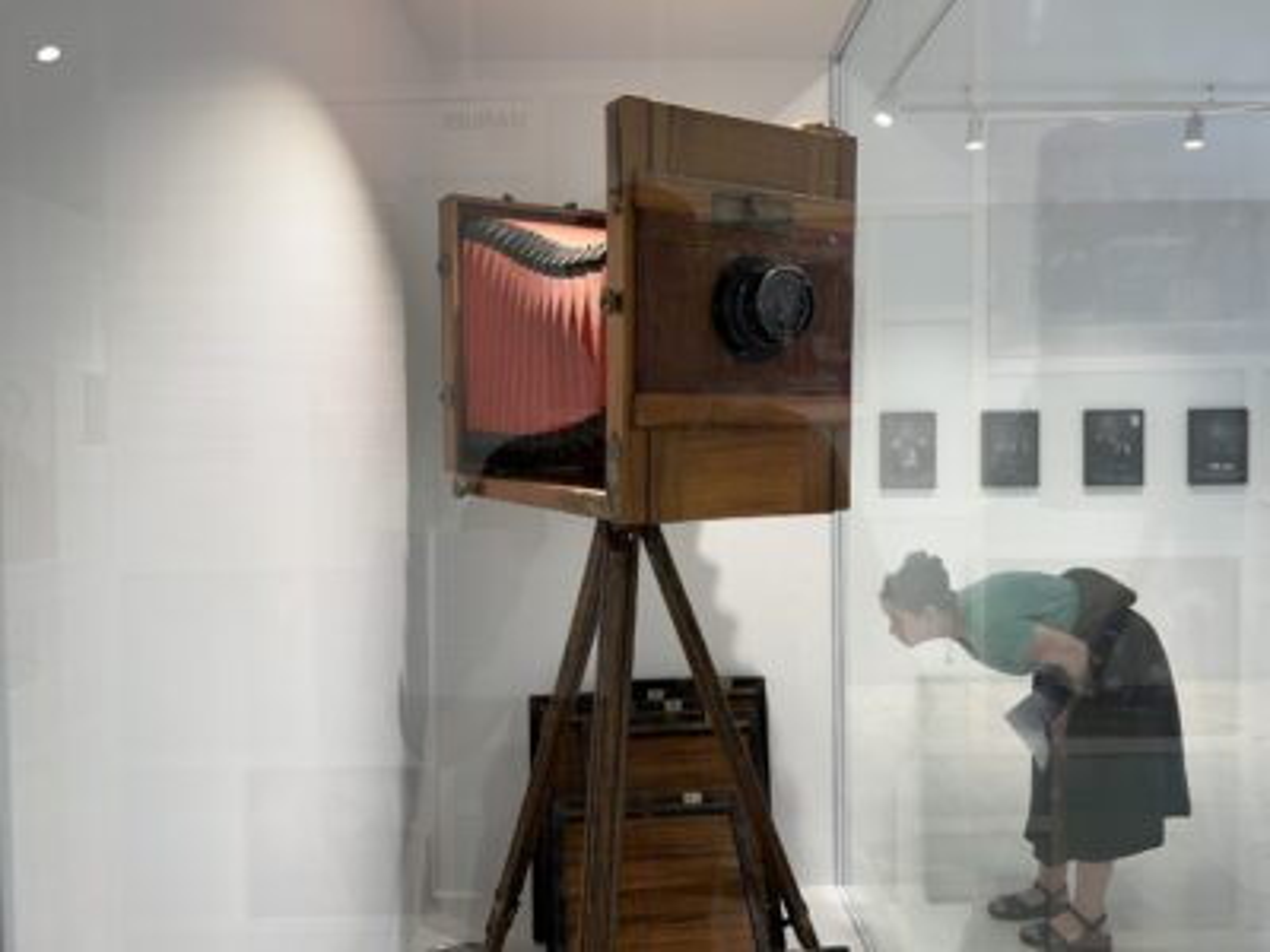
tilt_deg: -1.5
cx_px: 635
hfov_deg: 67.3
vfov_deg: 53.1
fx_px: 954
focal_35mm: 26
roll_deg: +0.7
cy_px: 476
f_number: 1.5
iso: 50
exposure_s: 1/100
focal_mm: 5.7
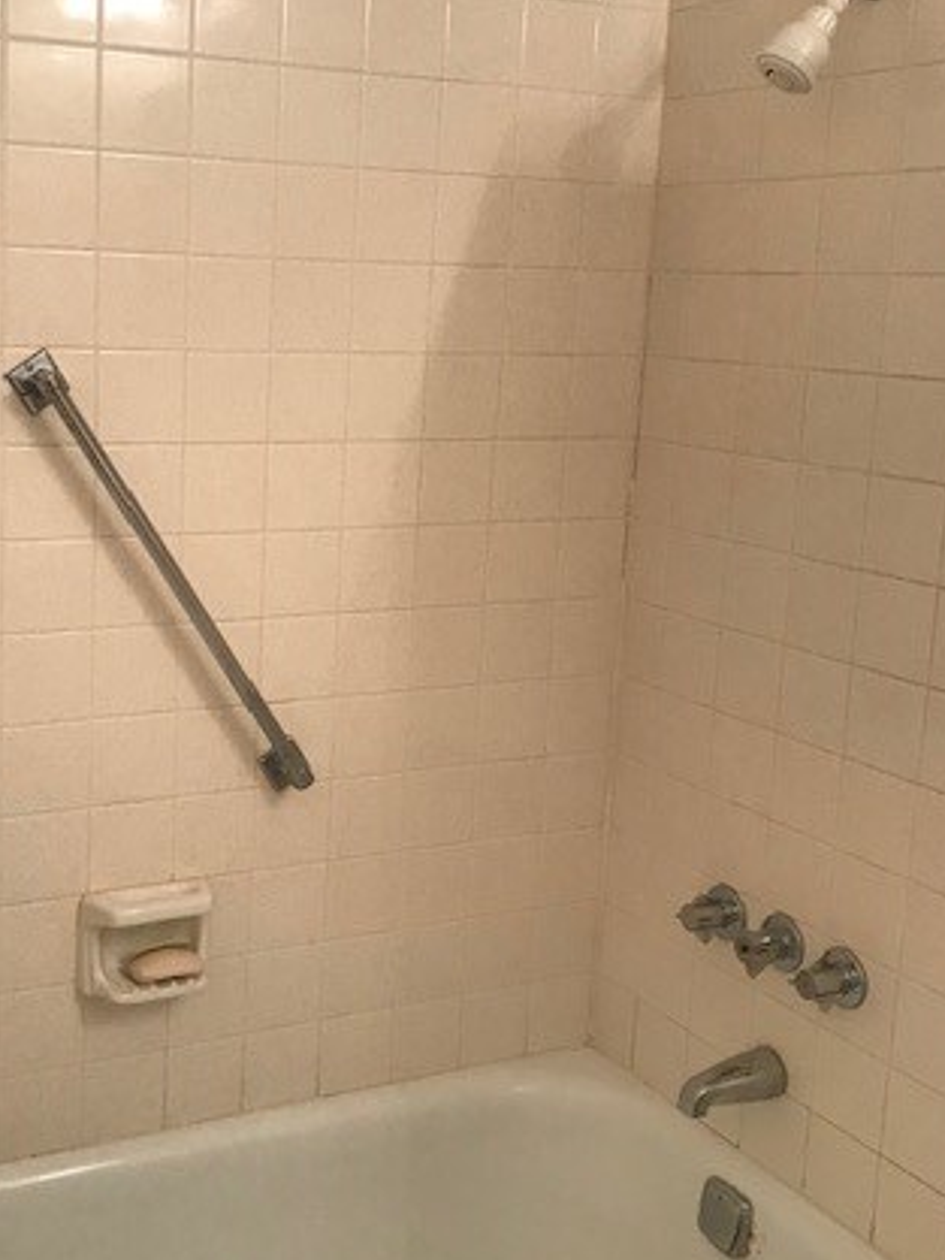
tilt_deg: -9.8
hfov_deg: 33.1
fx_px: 1564
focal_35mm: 43
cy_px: 574
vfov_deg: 43.8
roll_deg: -1.6
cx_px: 257
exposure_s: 1/30
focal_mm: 3.99
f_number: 1.8
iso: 25
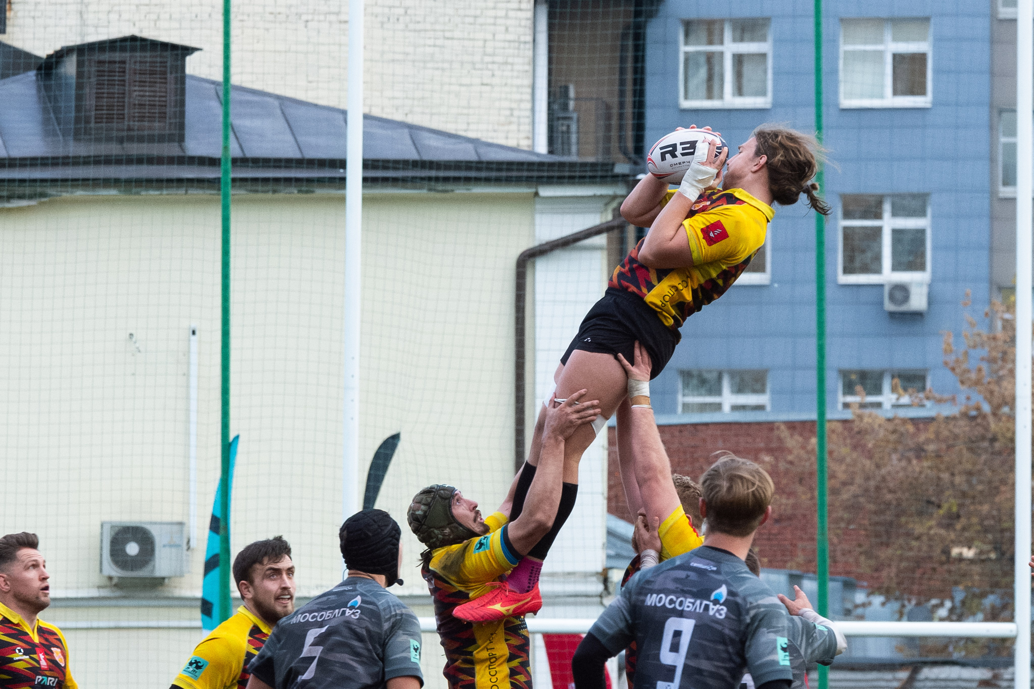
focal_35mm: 431
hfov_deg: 4.8
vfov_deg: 3.2
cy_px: 285
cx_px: 611
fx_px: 12379
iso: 1600
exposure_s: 1/1000
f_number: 7.1
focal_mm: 160
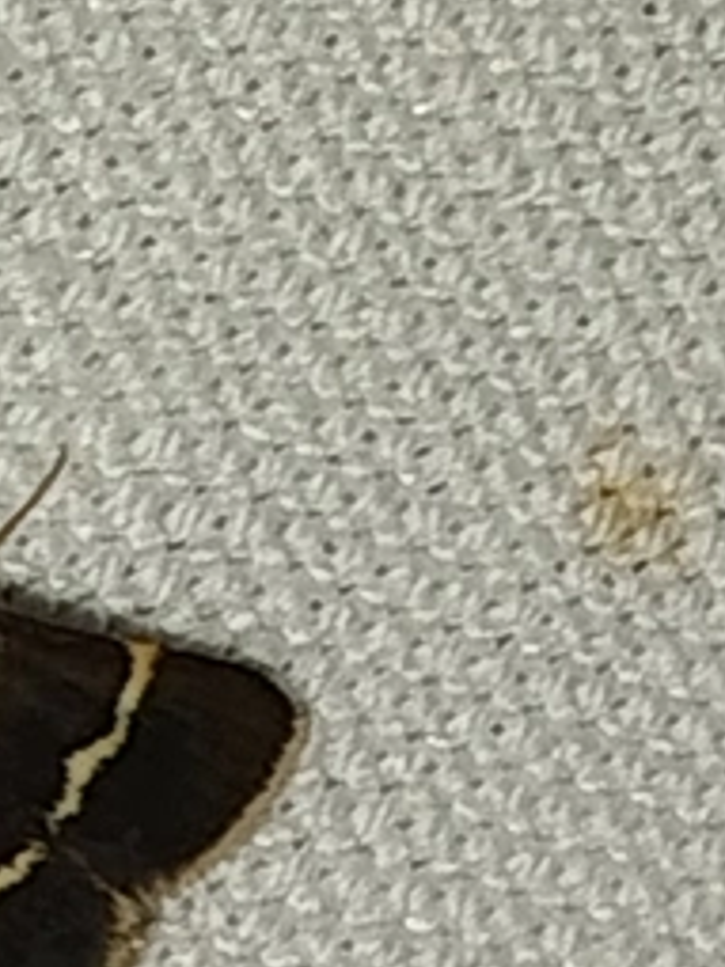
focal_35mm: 359
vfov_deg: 5.5
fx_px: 10034
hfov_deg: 4.1
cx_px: -84
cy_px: 846
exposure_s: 1/50
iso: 64
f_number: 1.7
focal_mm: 5.31
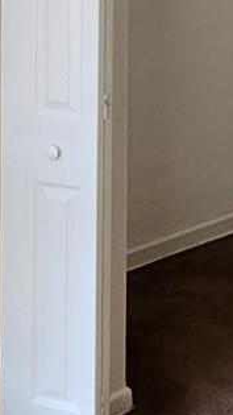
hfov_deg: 15.8
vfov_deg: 26.3
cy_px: -75
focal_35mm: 72
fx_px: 791
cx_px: 312
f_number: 2.2
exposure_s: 1/30
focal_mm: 2.2
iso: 400
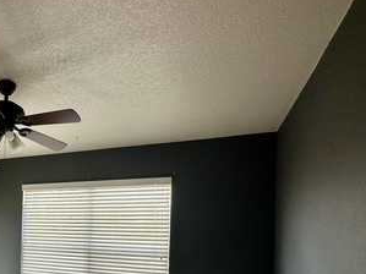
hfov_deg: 54.9
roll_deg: -1.7
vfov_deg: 43.3
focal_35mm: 30
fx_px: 317
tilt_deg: +0.4
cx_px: 62
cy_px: 240
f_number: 2.2
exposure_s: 1/99
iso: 64
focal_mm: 2.22
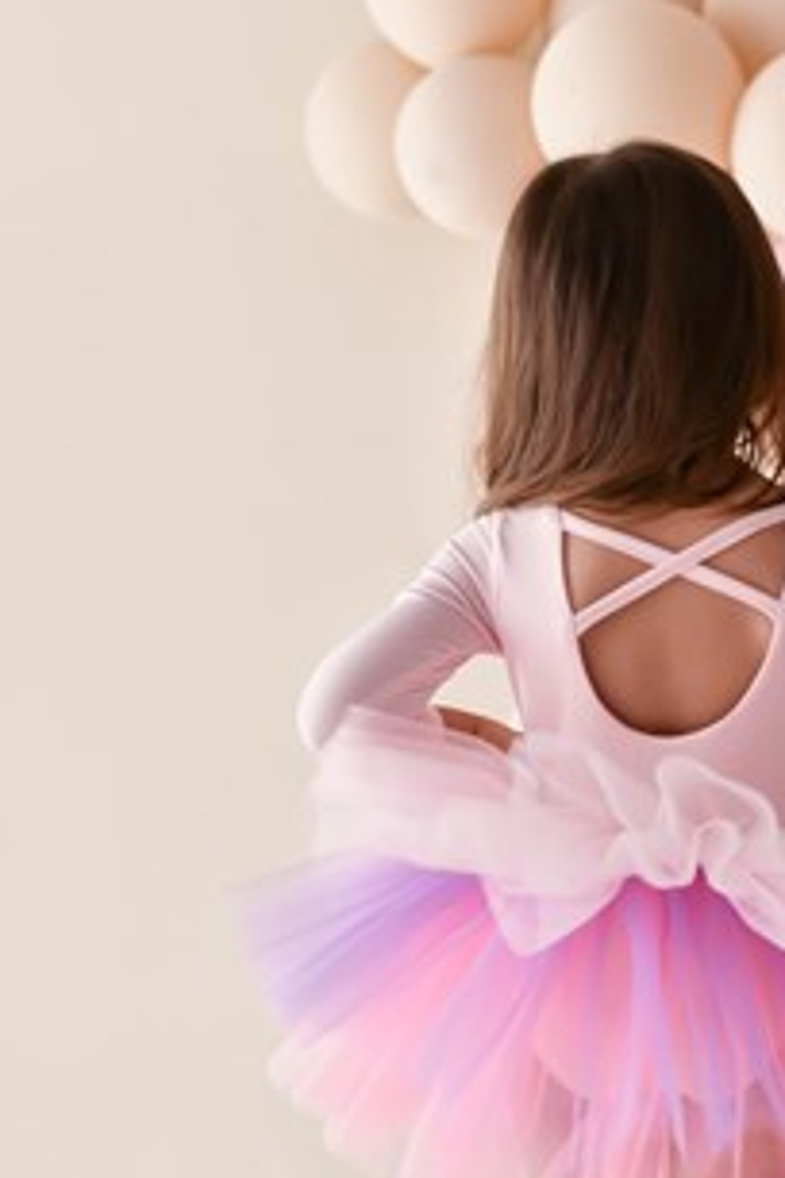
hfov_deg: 19.9
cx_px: 704
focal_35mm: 67
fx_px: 2191
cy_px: 552
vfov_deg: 30.1
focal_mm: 35
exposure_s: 1/400
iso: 125
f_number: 2
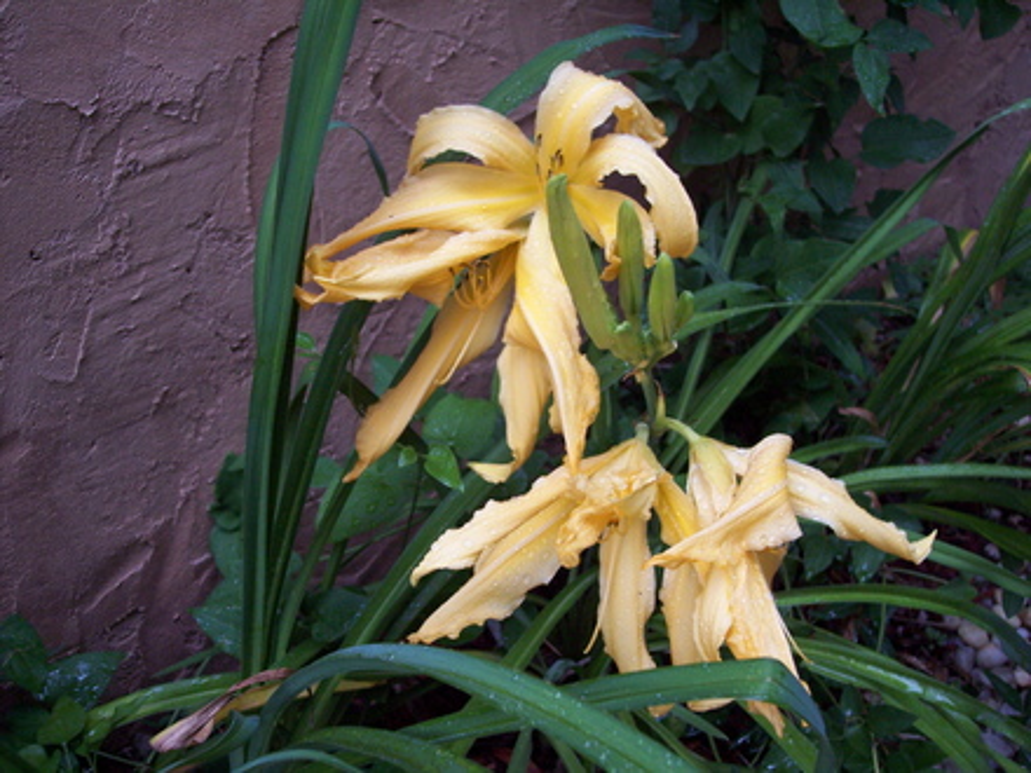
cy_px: 386
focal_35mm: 39
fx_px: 1162
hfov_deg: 47.9
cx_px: 516
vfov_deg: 36.8
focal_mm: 8
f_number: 3.4
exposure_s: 1/20
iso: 200
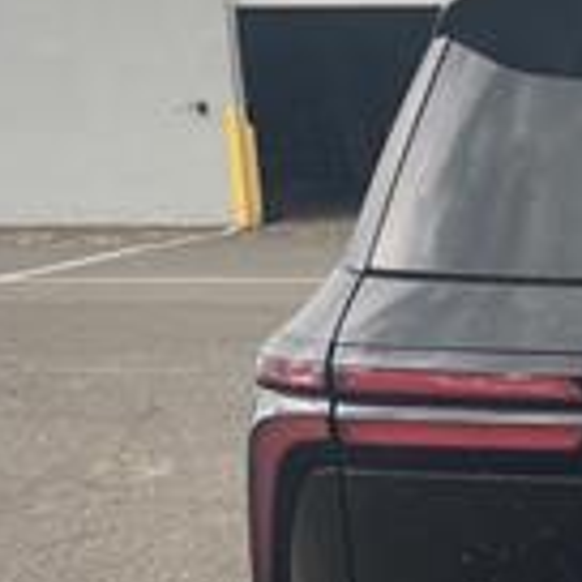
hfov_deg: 14.6
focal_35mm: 108
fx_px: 2054
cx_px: 976
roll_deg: +0.4
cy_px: 612
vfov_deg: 15.8
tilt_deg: -13.9
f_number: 1.6
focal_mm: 4.2
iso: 32
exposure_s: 1/278
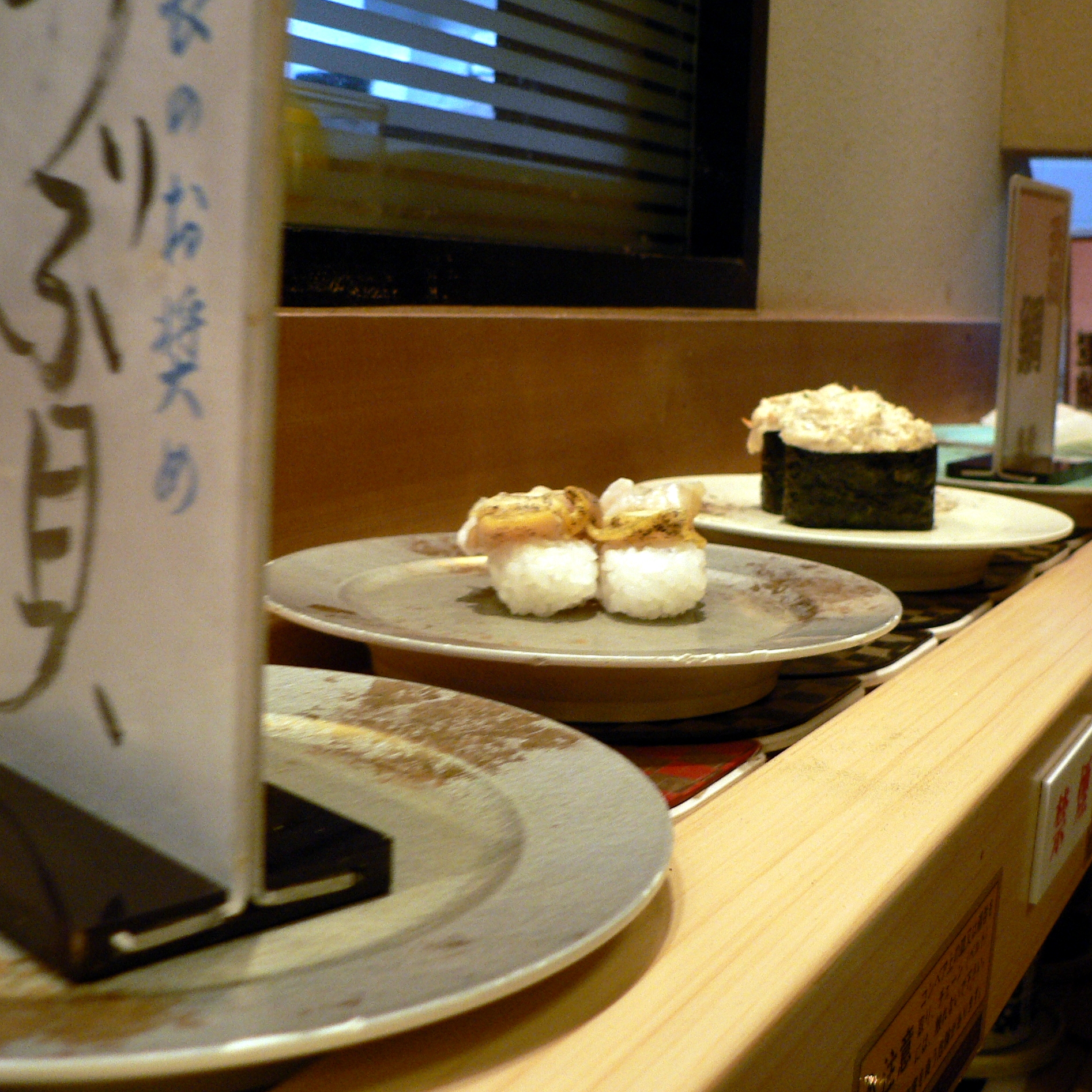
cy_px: 542
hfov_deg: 39.1
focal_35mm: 43
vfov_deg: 39.2
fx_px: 1535
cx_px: 638
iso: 200
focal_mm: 6
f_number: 2.8
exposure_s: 1/30
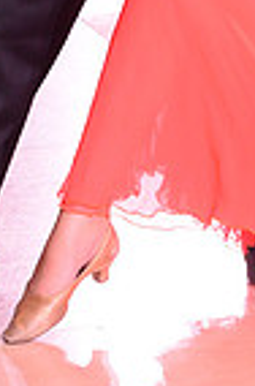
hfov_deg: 4.1
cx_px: 332
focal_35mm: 335
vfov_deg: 6.1
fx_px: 3577
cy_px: -269
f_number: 6.3
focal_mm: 82
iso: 2500
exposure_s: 1/250
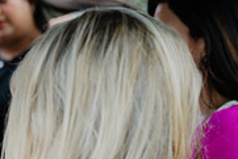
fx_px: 973
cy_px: 238
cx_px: -125
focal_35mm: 147
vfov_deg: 9.1
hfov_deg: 13.1
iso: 250
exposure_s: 1/80
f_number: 3.2
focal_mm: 46
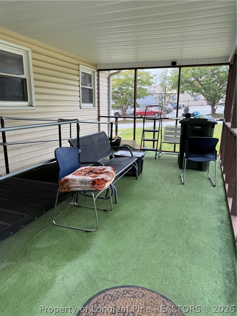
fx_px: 219
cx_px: 118
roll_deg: -0.3
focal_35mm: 24
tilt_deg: -12.9
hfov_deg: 56.8
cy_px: 158
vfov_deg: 71.6
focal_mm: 6.76
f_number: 1.78
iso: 80
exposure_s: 1/612
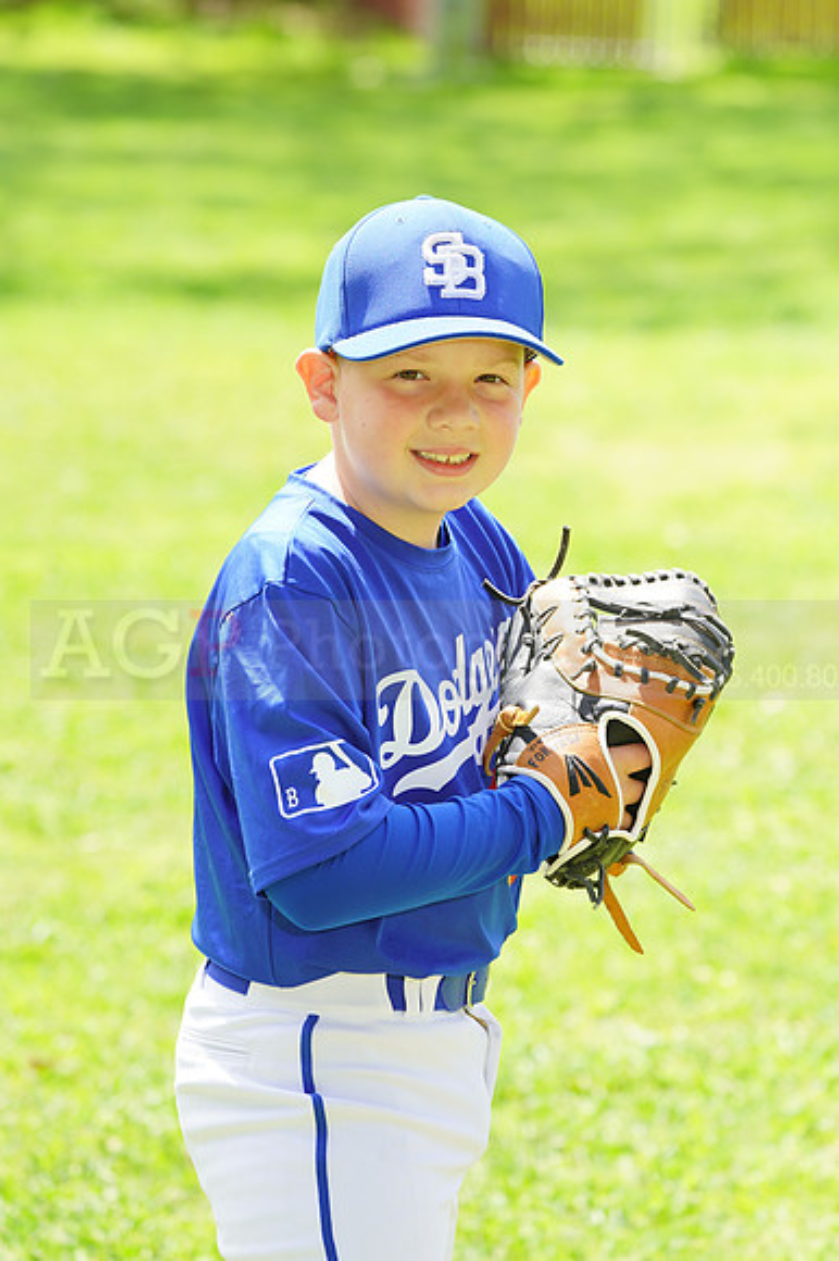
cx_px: 420
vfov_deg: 10.3
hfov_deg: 6.9
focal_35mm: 200
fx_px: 6999
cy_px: 630
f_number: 6.3
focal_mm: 200
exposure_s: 1/200
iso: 200
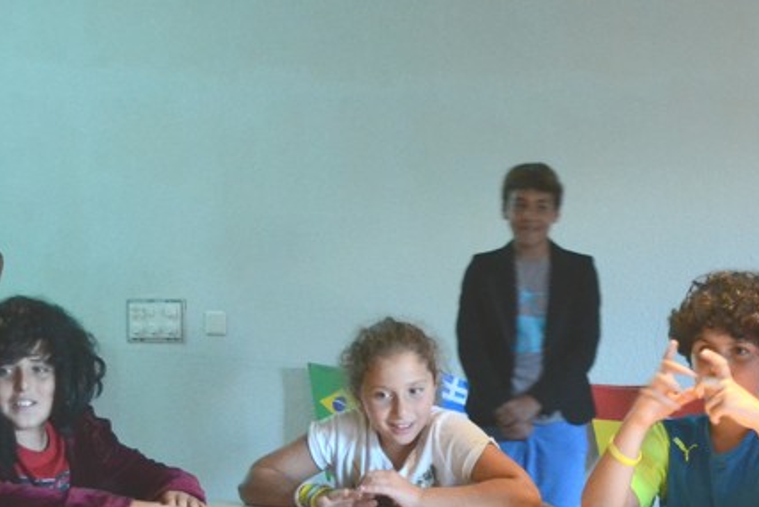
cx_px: 681
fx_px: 2278
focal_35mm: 108
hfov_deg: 18.6
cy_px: 593
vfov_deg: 12.4
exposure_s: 1/20
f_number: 4.5
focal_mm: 30
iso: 3200
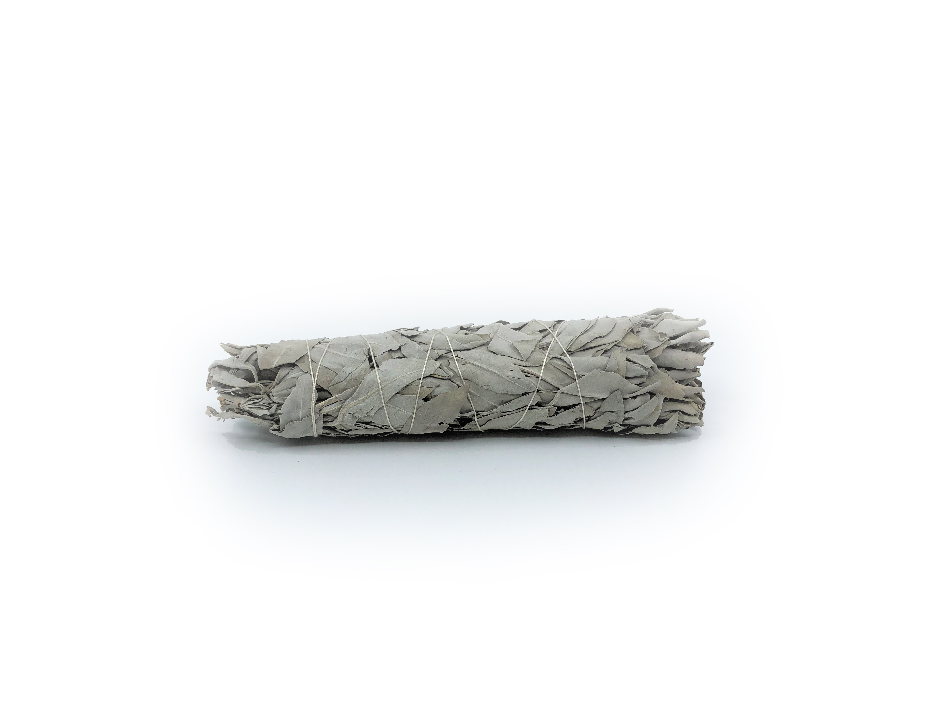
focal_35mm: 28
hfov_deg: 63.4
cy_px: 355
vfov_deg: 49.7
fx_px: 766
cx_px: 474
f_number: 1.8
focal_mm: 4
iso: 20
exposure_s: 1/762
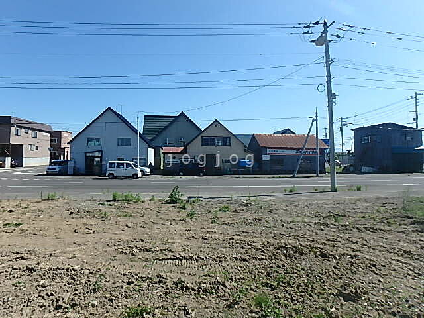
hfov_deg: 79.0
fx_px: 257
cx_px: 212
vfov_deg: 63.4
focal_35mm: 21
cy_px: 159
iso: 125
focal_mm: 3.7
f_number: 6
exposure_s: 1/400
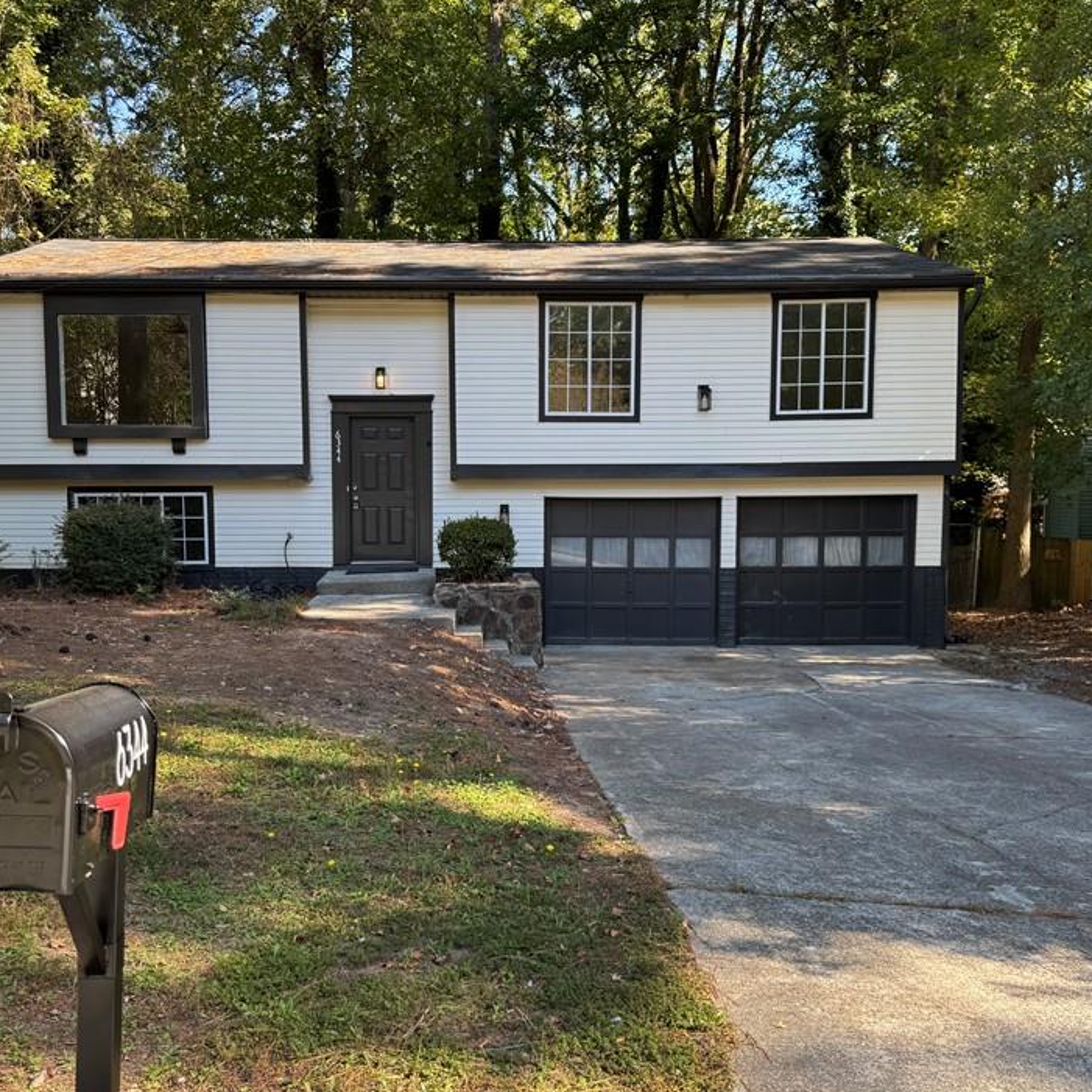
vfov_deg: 52.5
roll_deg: -0.4
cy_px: 587
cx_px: 495
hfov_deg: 52.5
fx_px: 1106
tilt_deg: -4.9
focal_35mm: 31
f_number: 1.78
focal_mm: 6.76
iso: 80
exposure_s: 1/397
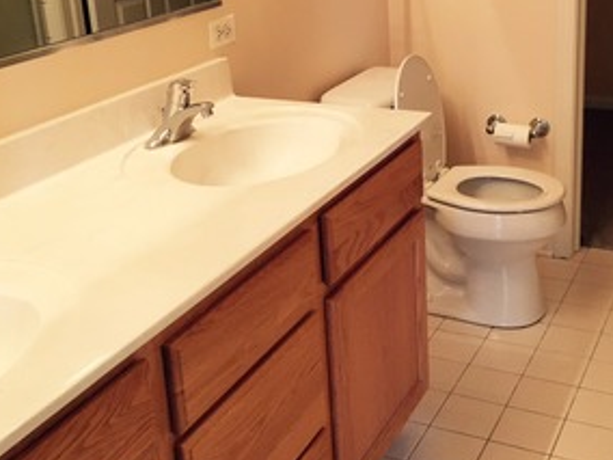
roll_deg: +2.6
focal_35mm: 49
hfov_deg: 38.8
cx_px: 365
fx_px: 868
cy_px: 138
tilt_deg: -16.5
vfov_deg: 29.4
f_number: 2.2
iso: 50
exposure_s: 1/33
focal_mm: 4.15
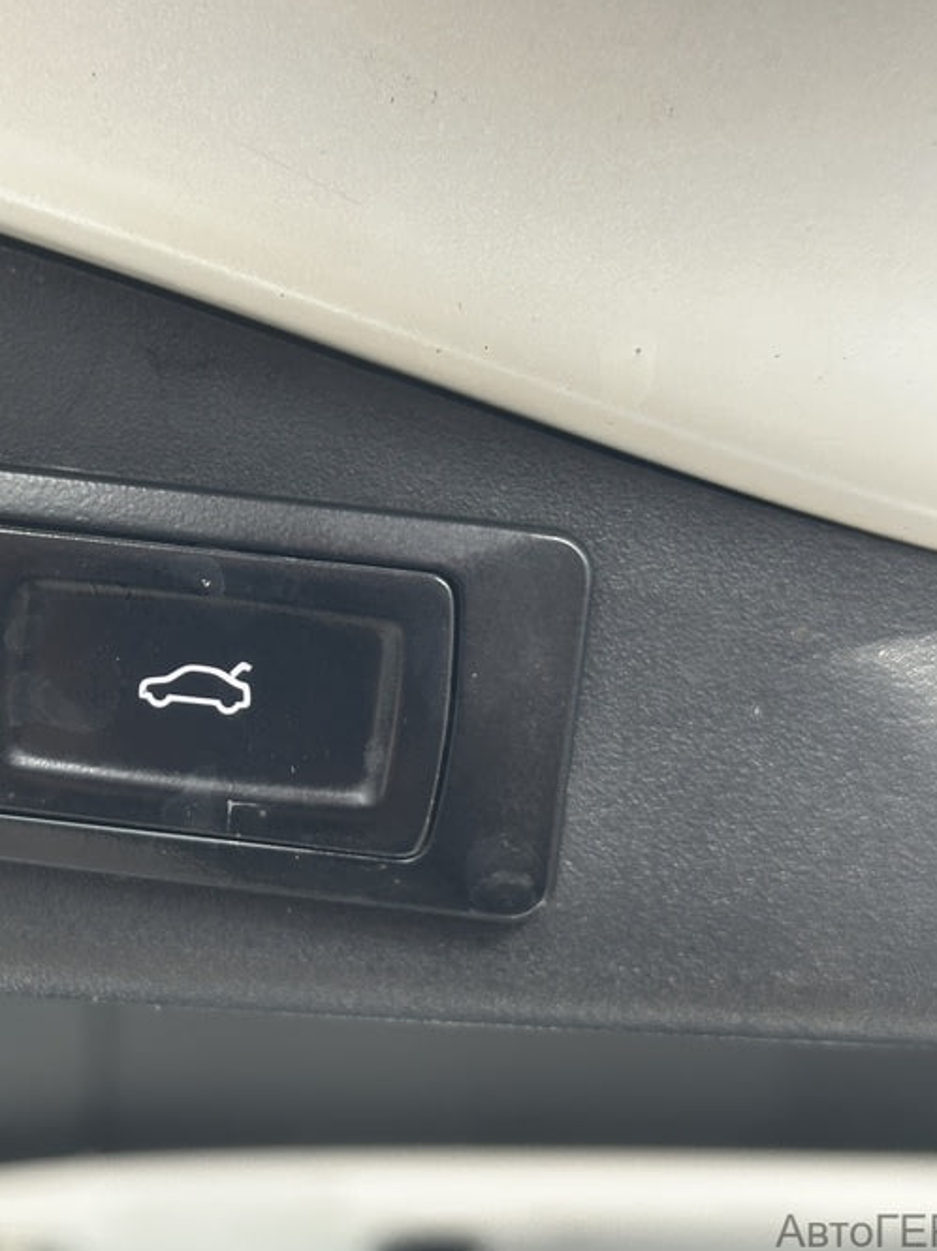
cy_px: 633
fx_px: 2348
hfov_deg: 22.3
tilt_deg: +19.1
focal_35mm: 65
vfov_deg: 29.8
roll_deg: +0.4
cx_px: 230
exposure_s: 1/228
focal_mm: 6.86
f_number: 1.78
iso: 64
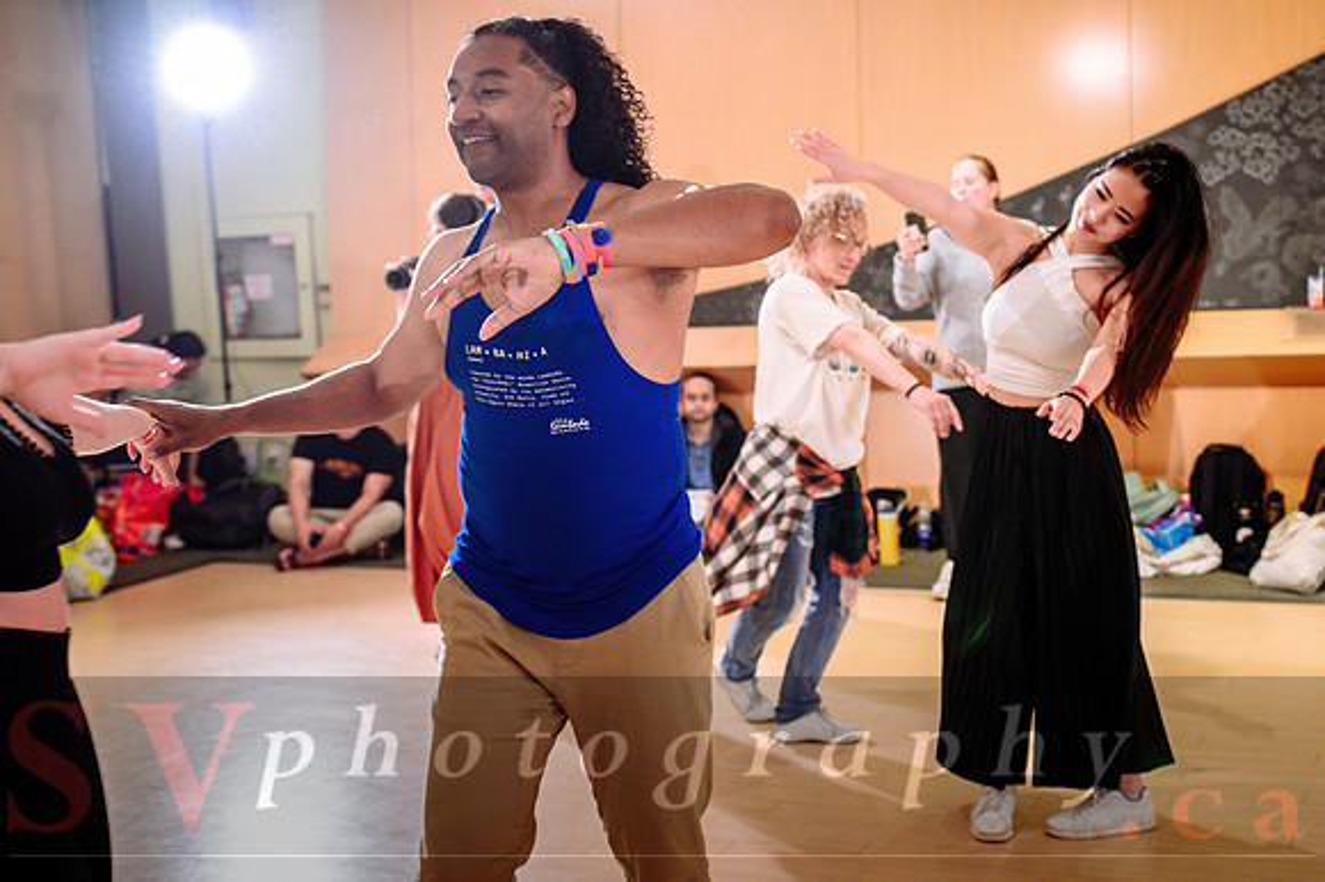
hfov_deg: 44.5
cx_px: 693
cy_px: 420
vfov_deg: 30.5
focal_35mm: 44
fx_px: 1617
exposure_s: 1/250
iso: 1250
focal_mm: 28
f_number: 2
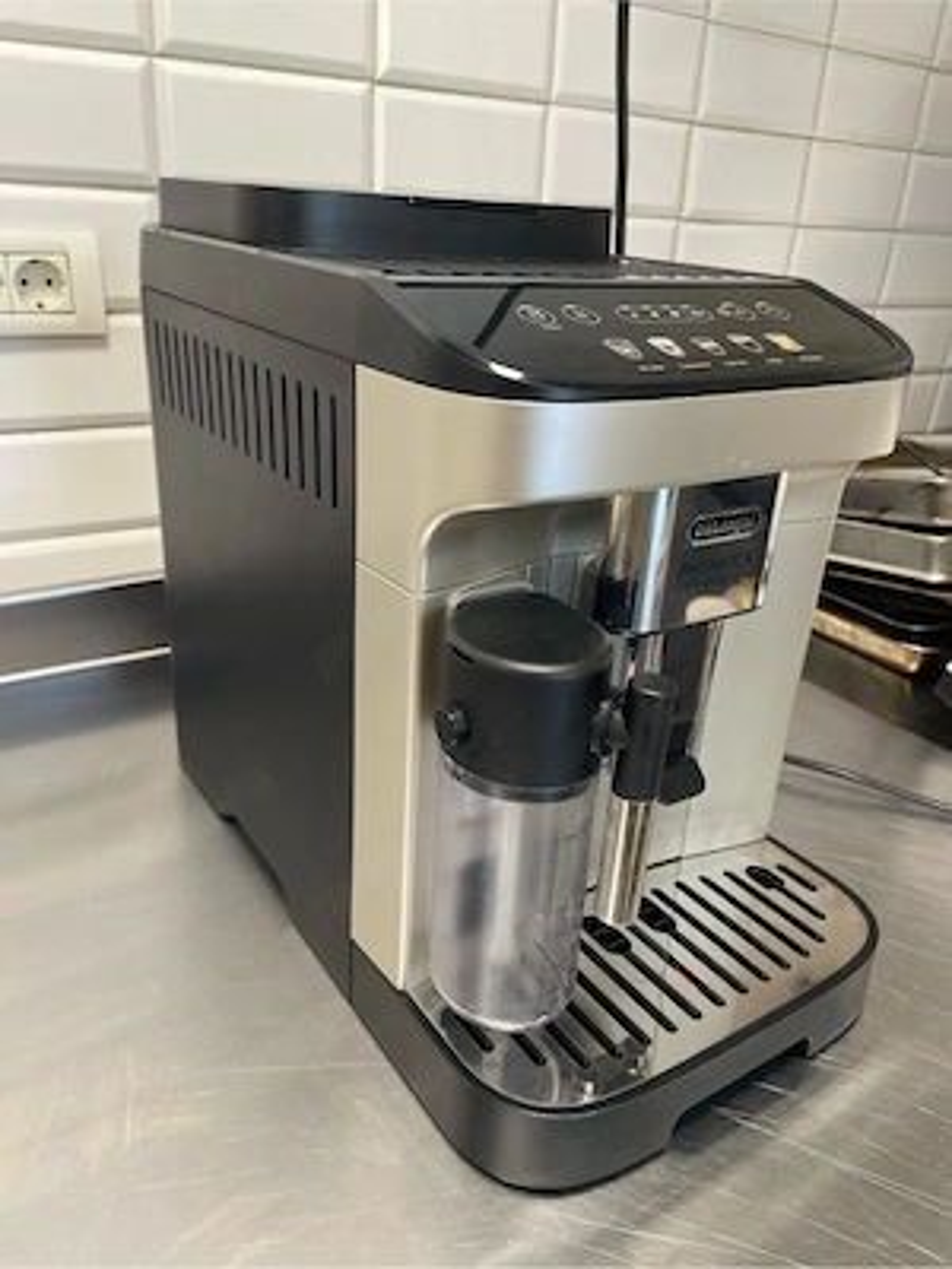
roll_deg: -3.9
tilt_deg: -25.0
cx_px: 476
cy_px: 634
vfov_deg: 67.3
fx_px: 953
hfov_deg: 53.1
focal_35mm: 26
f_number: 1.6
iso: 200
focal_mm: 4.2
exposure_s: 1/60
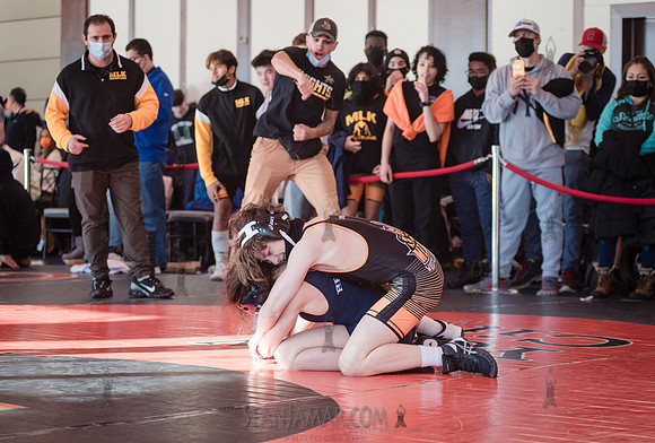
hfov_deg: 21.4
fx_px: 1733
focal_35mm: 95
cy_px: 251
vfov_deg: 14.6
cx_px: 315
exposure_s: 1/400
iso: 400
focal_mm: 80
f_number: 4
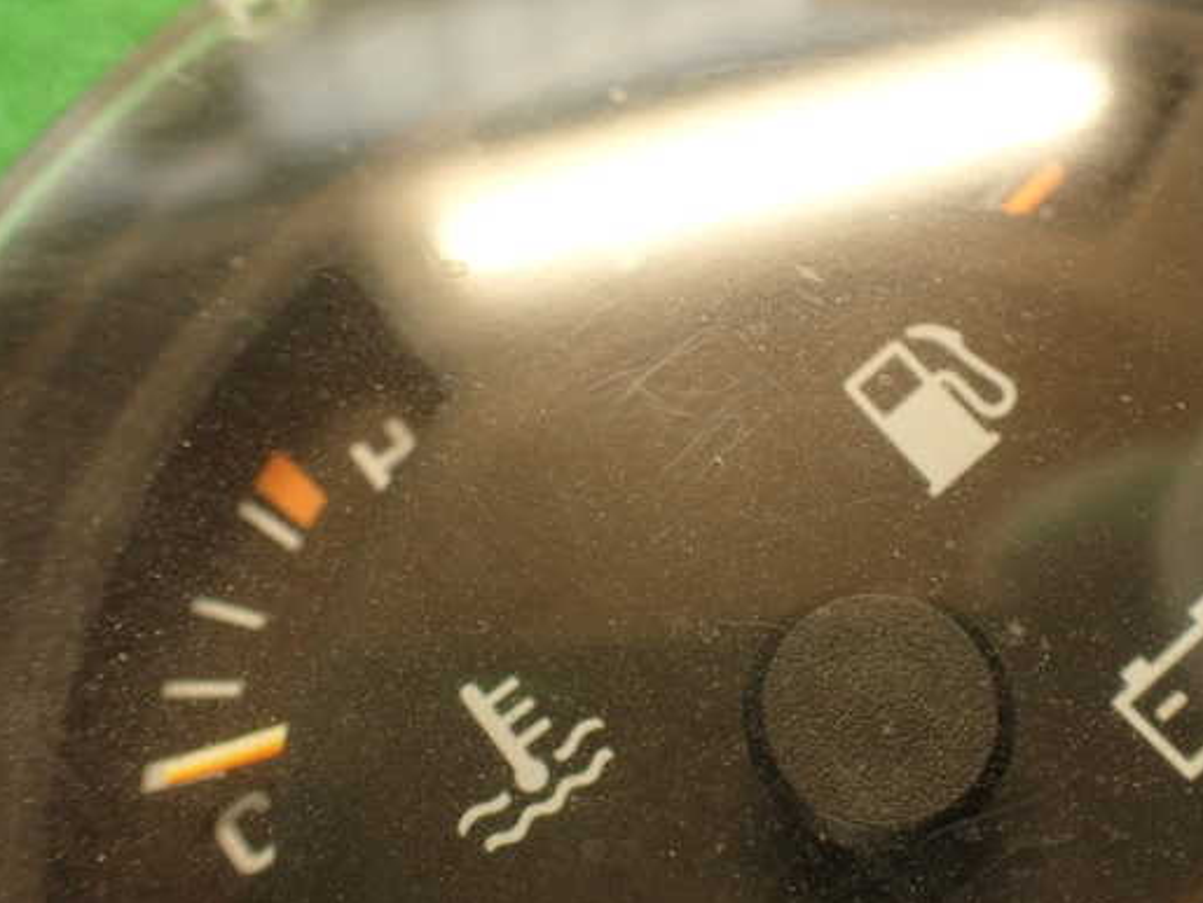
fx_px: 1217
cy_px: 468
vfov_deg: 40.7
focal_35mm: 35
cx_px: 693
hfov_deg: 52.4
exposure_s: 1/40
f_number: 2.3
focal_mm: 5.4
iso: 200
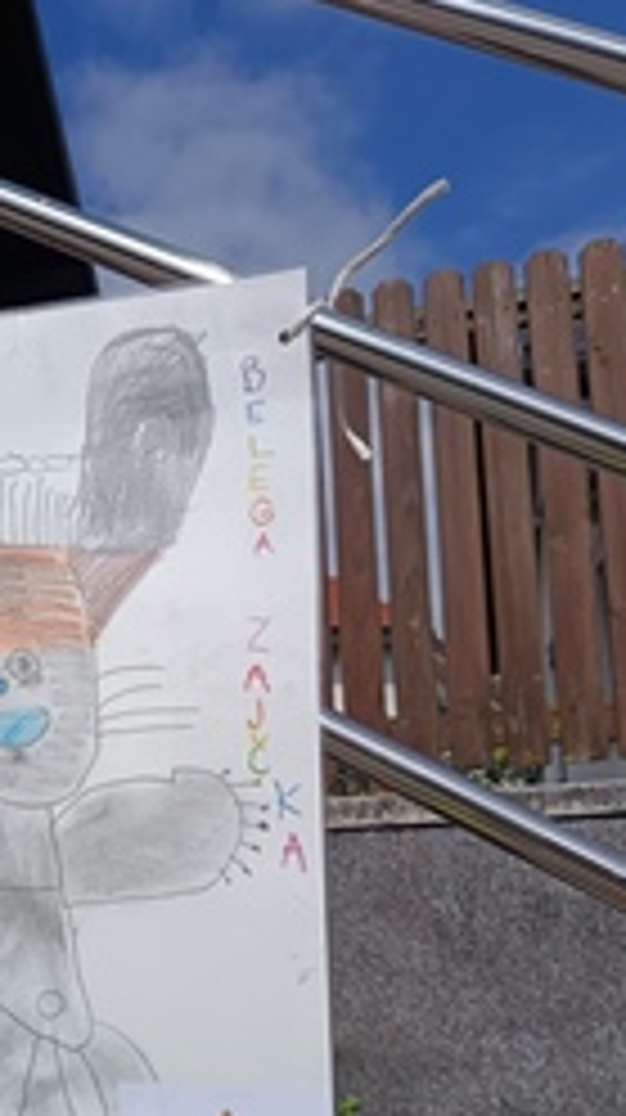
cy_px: 756
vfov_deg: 51.7
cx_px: 72
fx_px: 1124
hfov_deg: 29.9
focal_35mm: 38
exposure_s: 1/887
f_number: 1.75
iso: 100
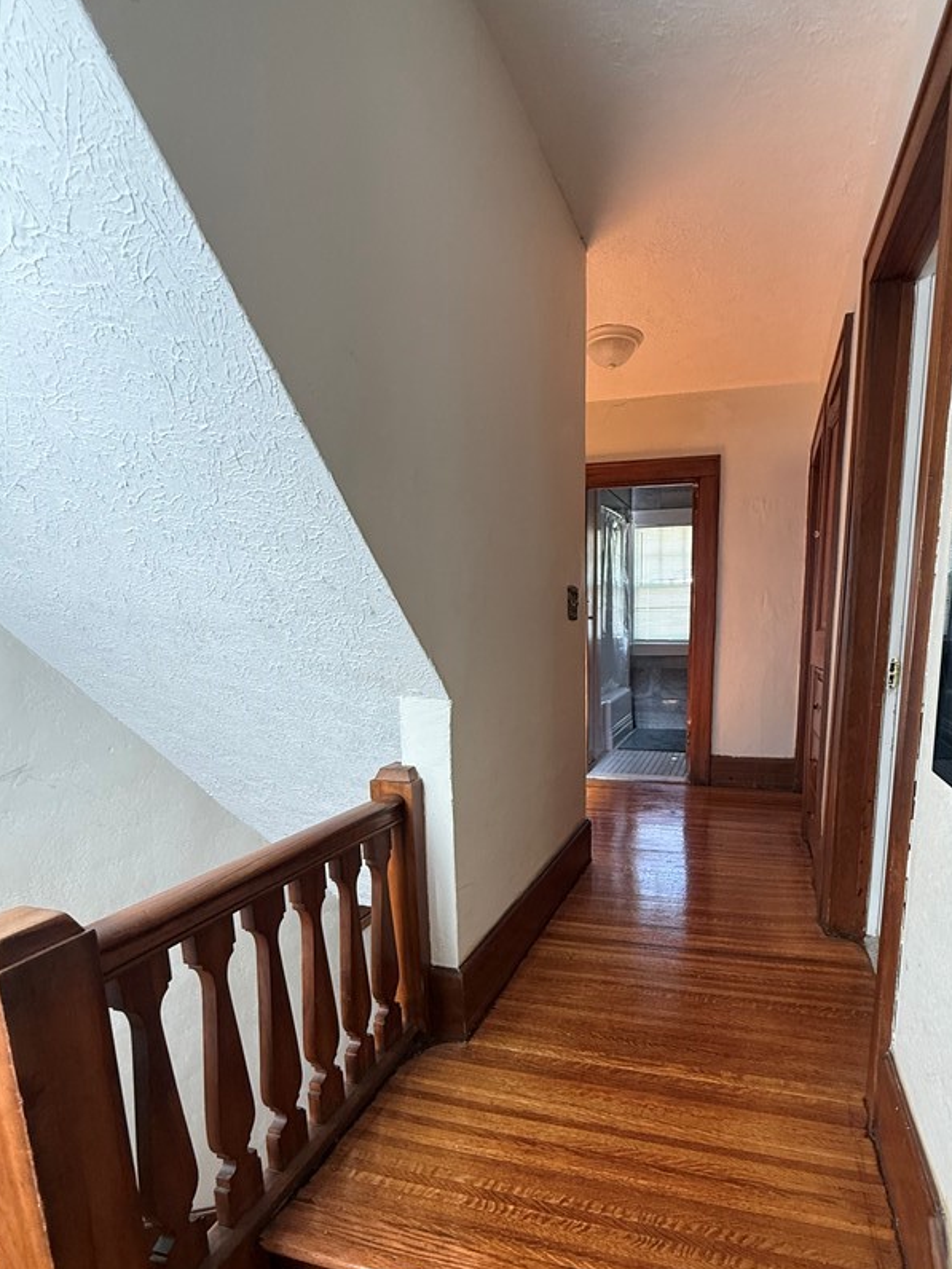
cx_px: 576
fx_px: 660
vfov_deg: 86.9
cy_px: 748
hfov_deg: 70.8
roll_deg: +0.7
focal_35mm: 18
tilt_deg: -10.6
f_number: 2.2
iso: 250
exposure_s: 1/99
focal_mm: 2.22
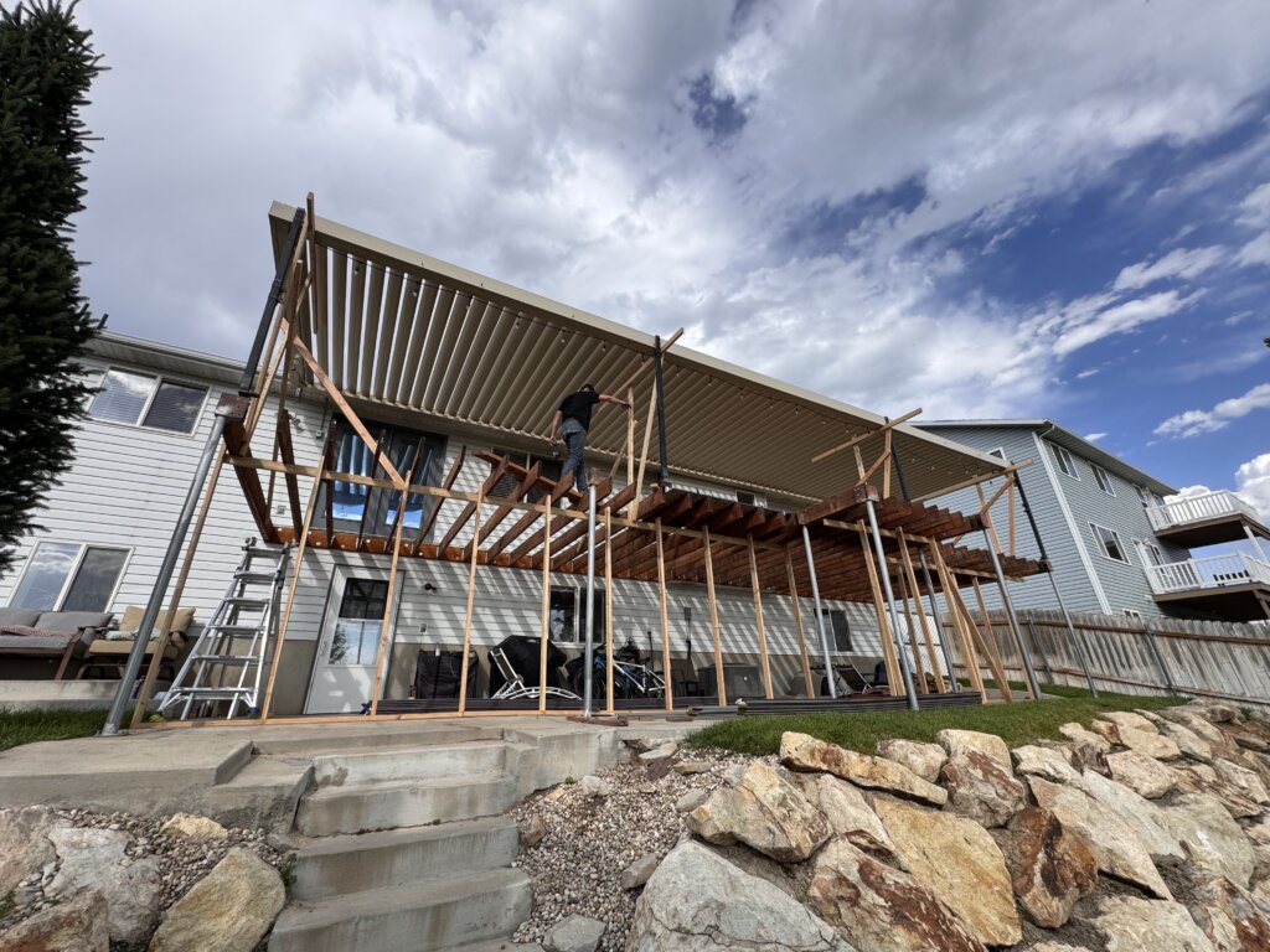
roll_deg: +1.3
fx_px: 514
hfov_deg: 102.1
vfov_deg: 85.7
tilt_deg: +23.3
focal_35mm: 14
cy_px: 476
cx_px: 635
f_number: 2.2
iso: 50
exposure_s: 1/1143
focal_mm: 2.22
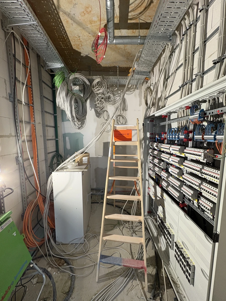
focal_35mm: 14
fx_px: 122
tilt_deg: -7.2
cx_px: 113
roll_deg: +0.4
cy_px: 150
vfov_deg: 102.1
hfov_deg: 85.7
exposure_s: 1/50
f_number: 2.2
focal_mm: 2.22
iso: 200
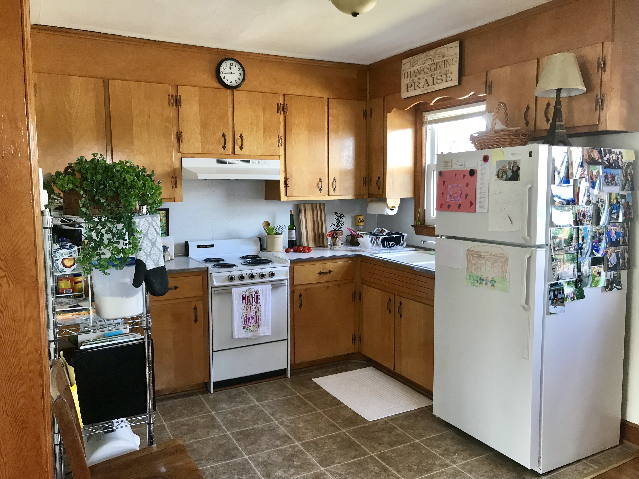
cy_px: 240
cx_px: 320
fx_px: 517
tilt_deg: -5.4
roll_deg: +1.6
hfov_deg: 63.4
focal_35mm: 28
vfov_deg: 49.7
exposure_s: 1/30
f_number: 1.8
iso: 25
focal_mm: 3.99
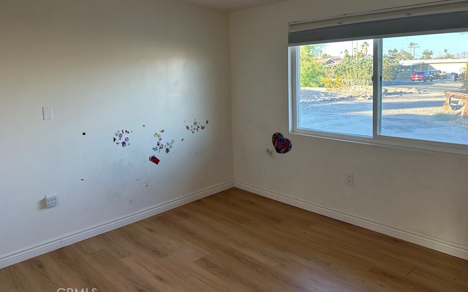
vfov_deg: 44.1
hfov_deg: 66.4
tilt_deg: -5.1
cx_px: 218
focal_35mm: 28
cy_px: 107
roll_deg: +1.2
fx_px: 357
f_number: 1.78
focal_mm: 6.86
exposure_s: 1/146
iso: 100
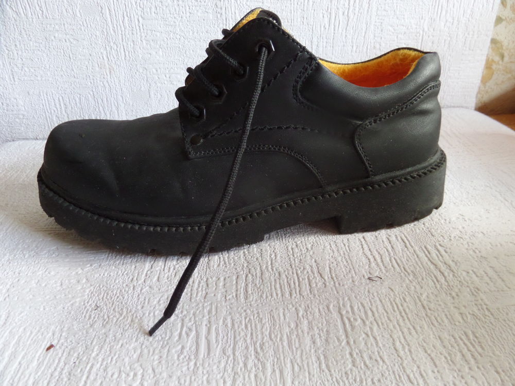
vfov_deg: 56.8
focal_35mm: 24
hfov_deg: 71.6
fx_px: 357
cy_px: 193
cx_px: 258
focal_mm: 4
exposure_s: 1/30
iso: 320
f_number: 3.2
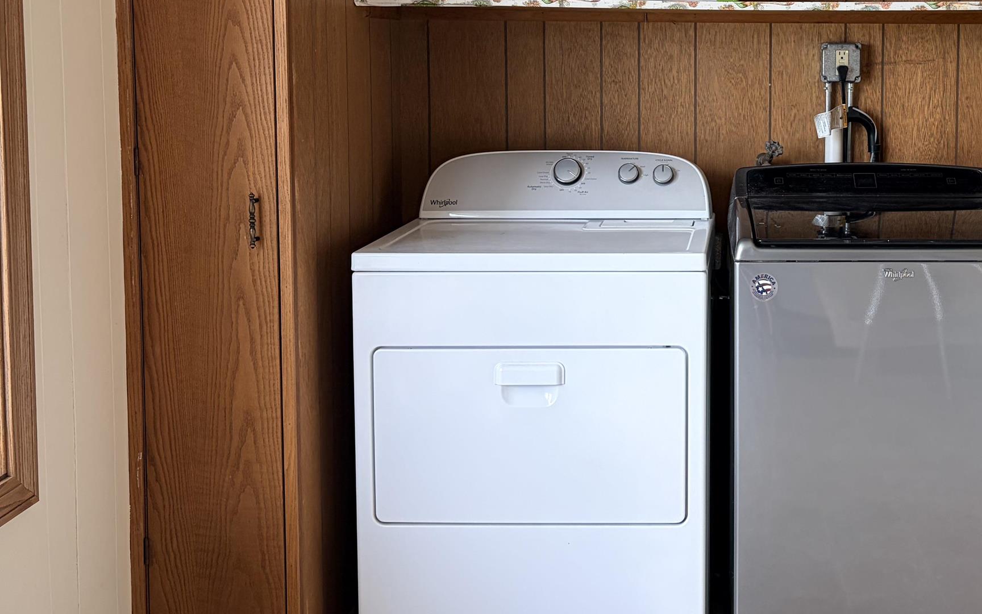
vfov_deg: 25.9
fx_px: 1311
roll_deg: +0.8
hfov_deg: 39.8
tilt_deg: -2.9
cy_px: 132
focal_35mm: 49
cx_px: 746
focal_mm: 5.96
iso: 100
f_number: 1.6
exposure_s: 1/121
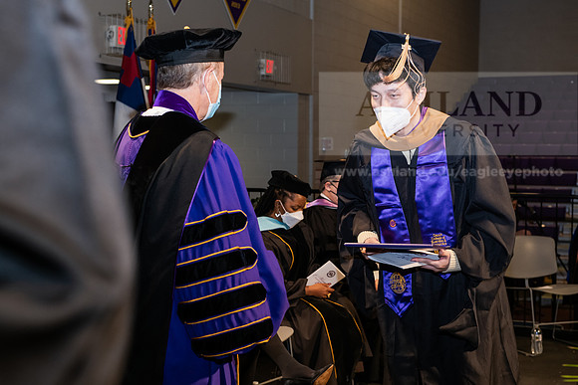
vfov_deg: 21.9
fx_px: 996
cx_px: 289
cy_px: 192
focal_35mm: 62
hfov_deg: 32.4
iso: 1600
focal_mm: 62
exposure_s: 1/200
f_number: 6.3
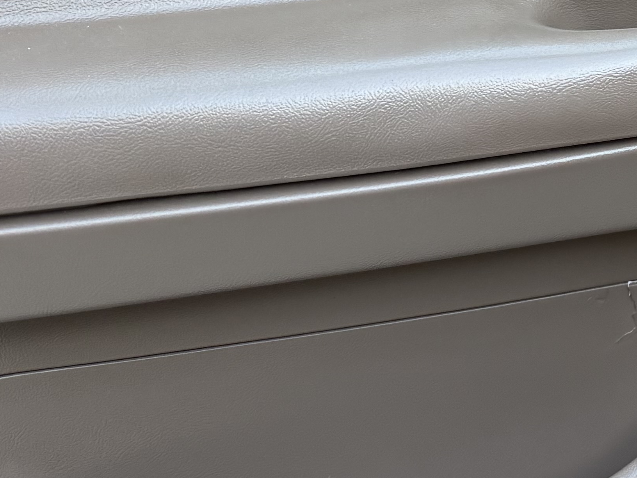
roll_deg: -1.3
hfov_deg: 20.3
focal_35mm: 84
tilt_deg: -30.4
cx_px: 931
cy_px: -15
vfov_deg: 17.1
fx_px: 1546
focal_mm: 6.76
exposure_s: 1/199
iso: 125
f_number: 1.78
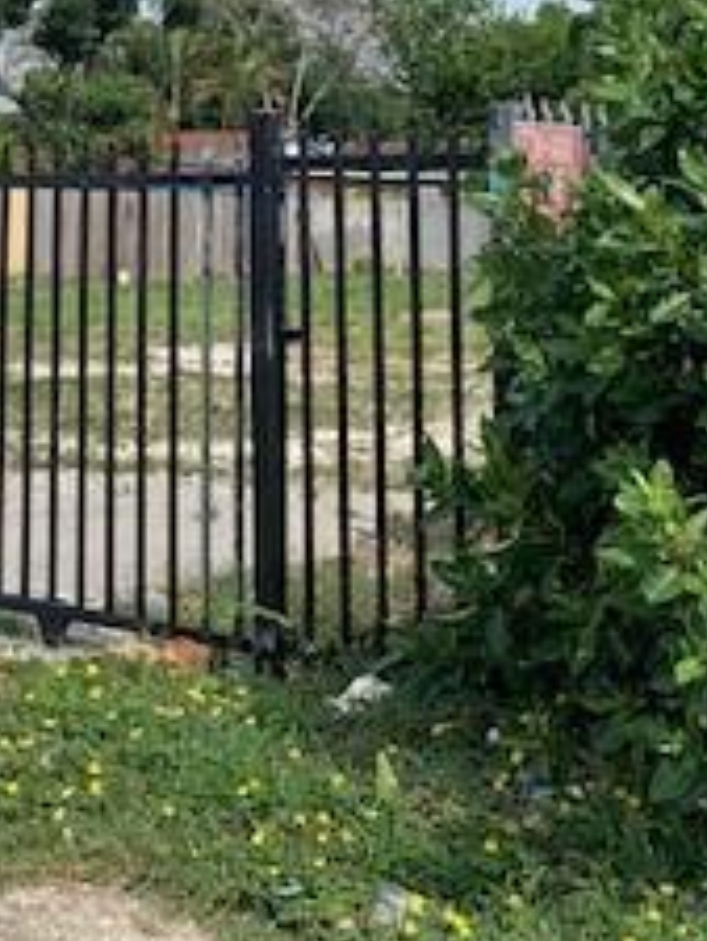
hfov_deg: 18.9
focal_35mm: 74
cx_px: -117
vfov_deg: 25.3
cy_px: 59
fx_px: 2013
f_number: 1.8
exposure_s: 1/2915
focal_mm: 4.25
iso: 25
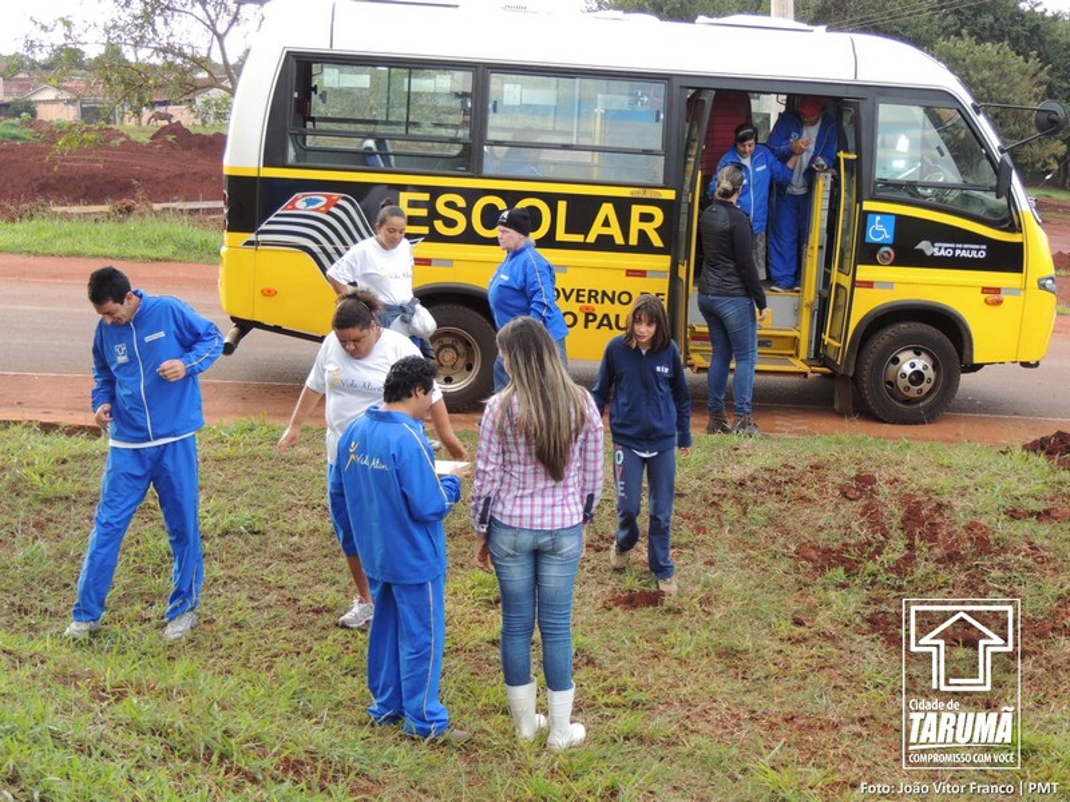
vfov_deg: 26.6
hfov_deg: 34.9
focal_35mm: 55
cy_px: 401
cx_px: 535
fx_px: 1700
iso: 100
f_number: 3.7
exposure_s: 1/125
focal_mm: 9.8
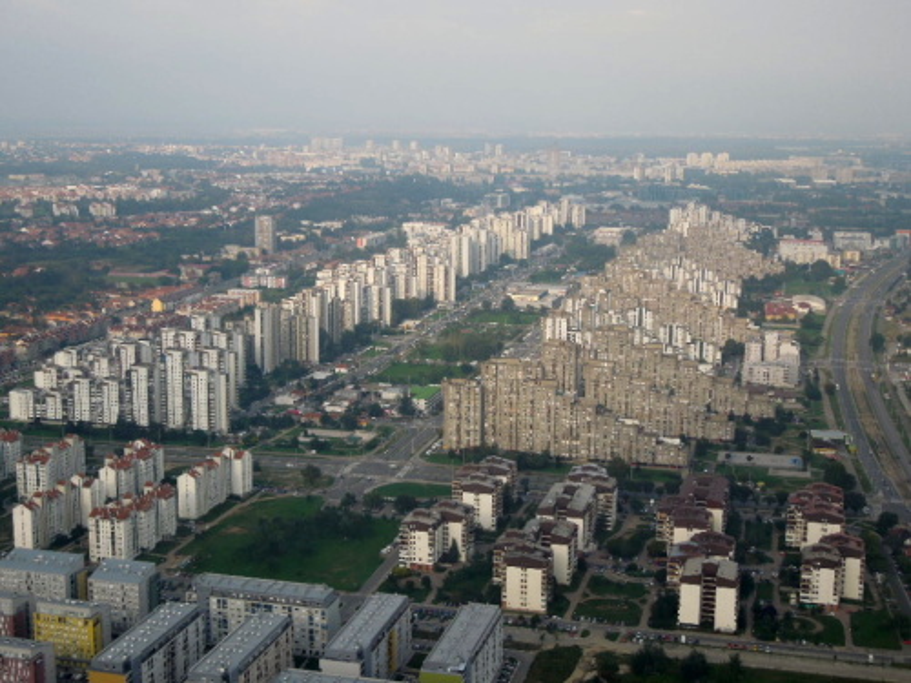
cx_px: 456
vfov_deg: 30.3
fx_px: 1263
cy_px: 342
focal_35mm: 48
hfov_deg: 39.7
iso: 100
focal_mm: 8.7
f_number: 4
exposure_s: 1/500
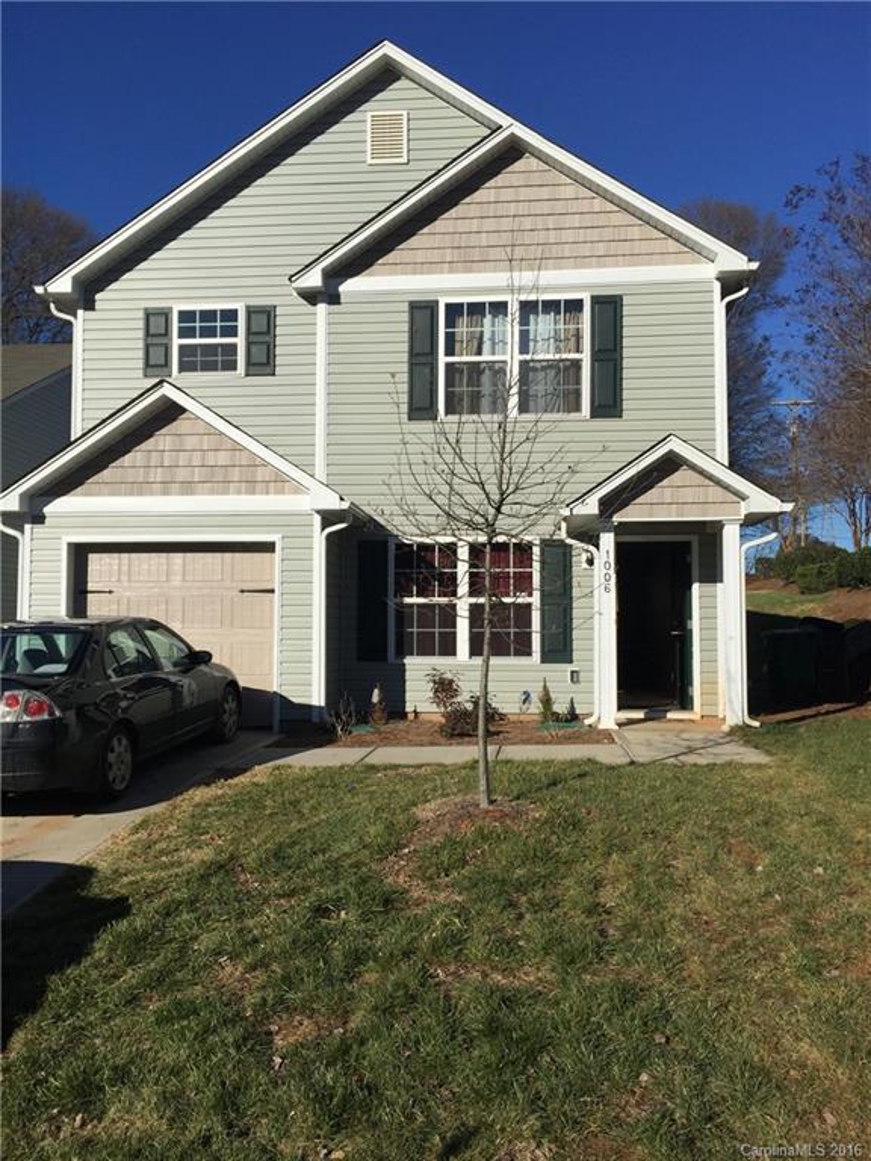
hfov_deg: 48.2
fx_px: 973
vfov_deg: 61.7
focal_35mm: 29
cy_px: 580
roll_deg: -0.8
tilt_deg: +2.9
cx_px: 436
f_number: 2.2
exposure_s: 1/4405
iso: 32
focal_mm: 4.15
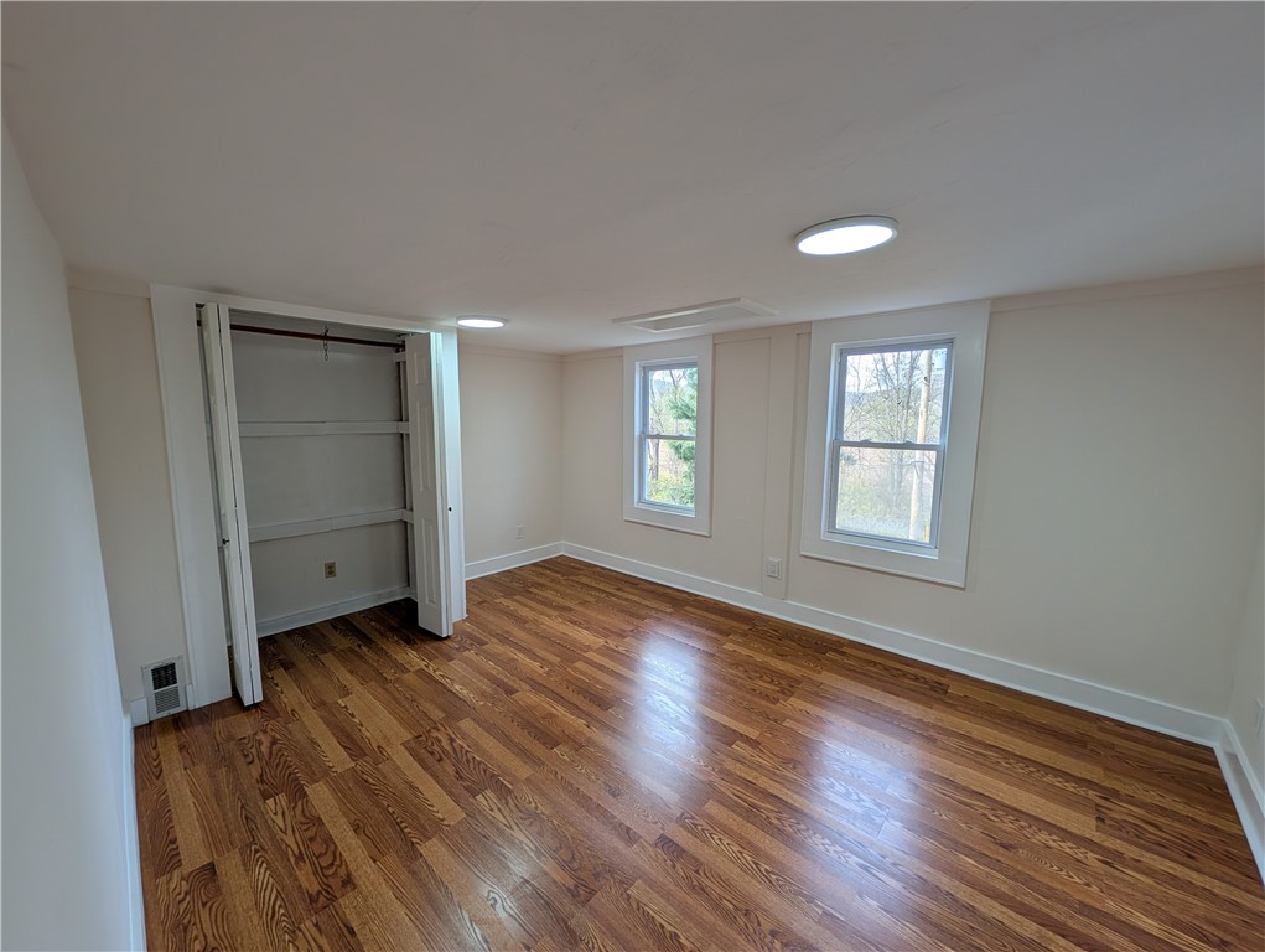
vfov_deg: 94.6
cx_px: 632
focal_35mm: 12
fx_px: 439
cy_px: 476
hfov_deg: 110.5
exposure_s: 1/320
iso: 55
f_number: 1.7
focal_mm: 2.02
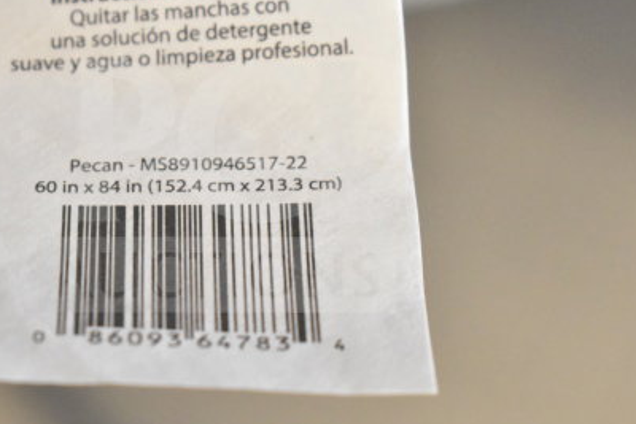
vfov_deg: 10.9
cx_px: 216
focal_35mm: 126
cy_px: 187
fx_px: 2222
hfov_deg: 16.3
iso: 6400
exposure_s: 1/100
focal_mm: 55
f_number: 5.6
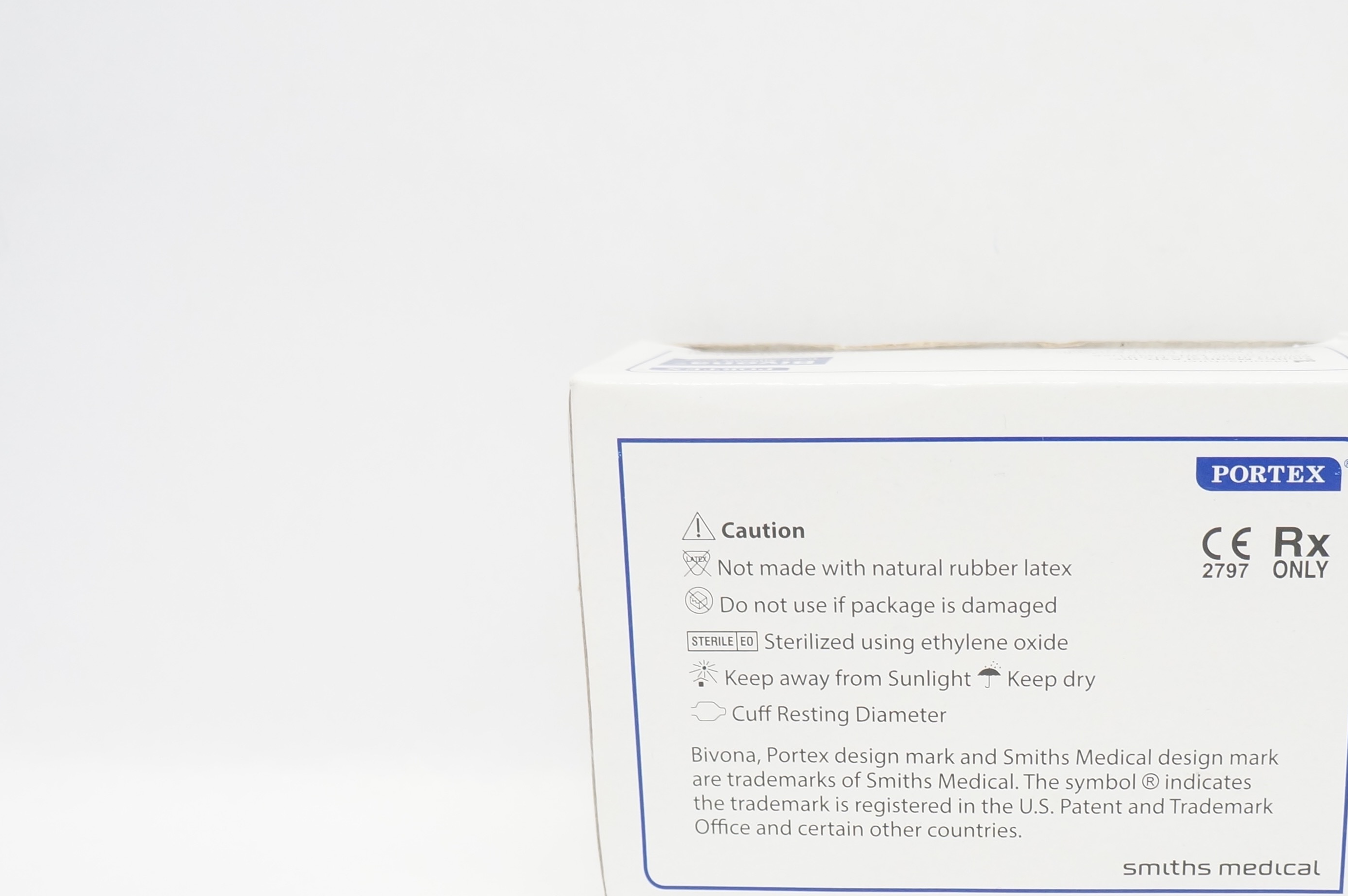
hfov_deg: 40.2
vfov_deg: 27.6
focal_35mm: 48
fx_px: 1795
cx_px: 986
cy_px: 670
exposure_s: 1/80
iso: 800
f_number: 5.6
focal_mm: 18
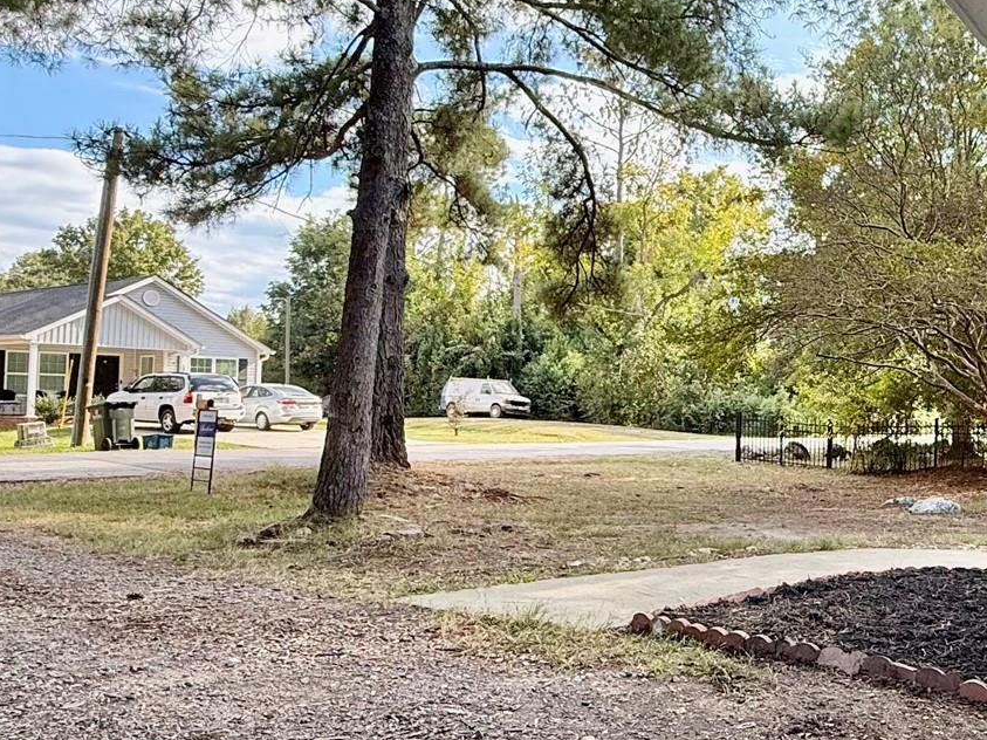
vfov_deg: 41.8
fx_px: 969
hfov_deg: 51.2
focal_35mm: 34
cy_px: 358
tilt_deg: +3.0
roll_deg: -2.4
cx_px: 763
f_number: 2.2
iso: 64
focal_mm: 2.22
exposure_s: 1/372
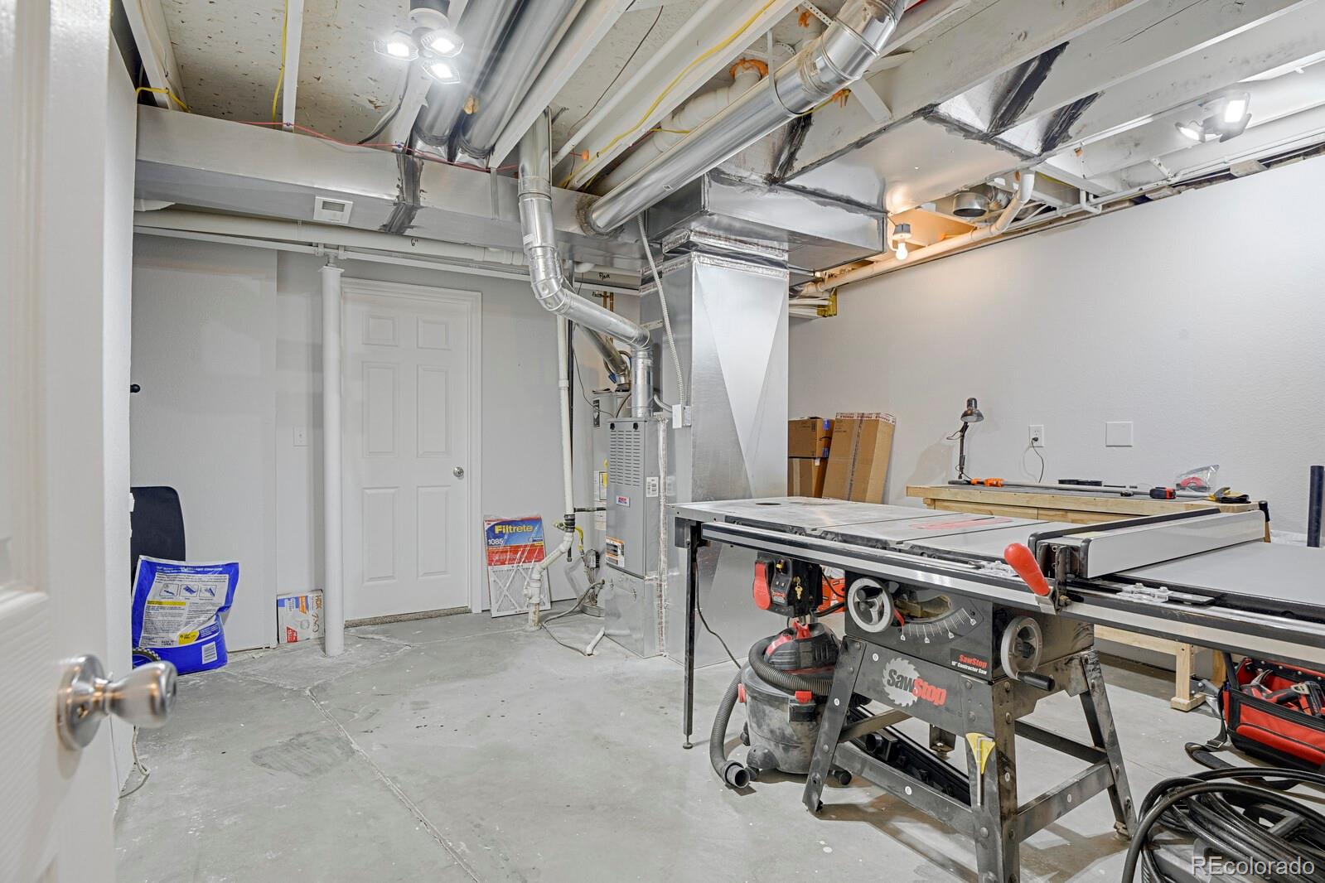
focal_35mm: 17
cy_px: 442
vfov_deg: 70.4
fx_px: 626
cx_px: 662
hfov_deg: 93.3
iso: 250
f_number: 8
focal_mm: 17
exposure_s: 2
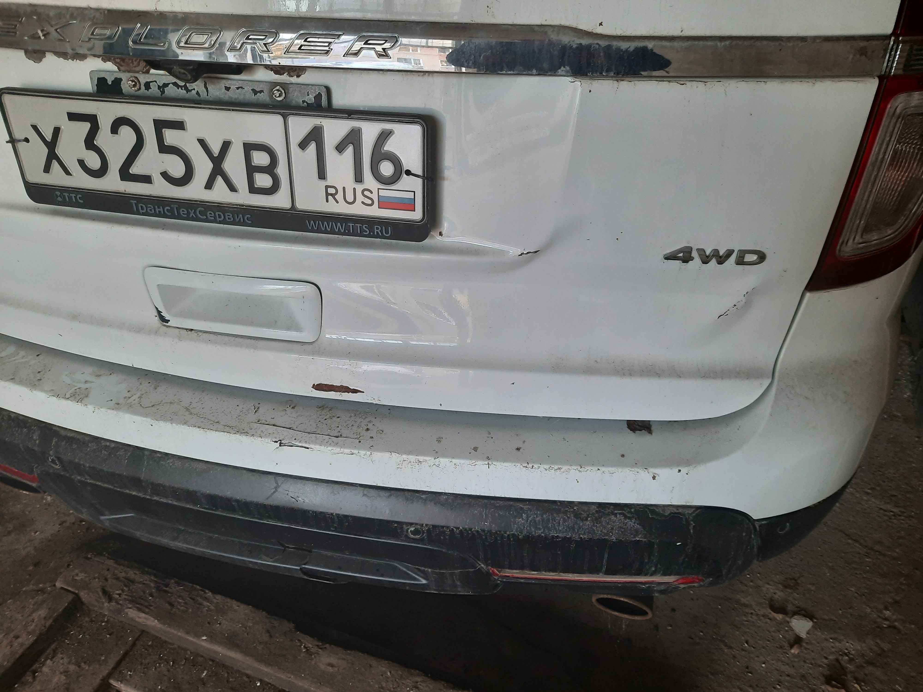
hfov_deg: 69.4
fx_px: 667
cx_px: 462
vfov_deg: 54.9
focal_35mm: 25
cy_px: 346
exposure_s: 1/50
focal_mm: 4.6
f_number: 2
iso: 160
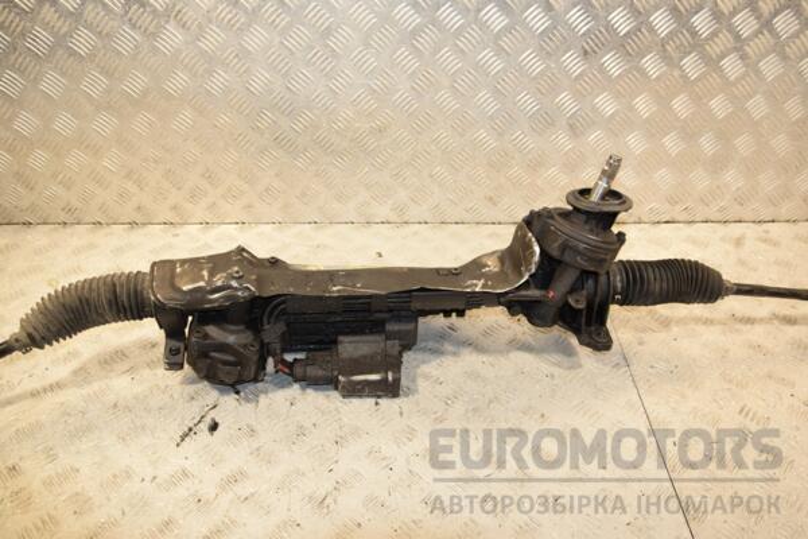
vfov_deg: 47.9
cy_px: 270
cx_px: 404
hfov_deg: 67.4
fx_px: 606
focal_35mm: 27
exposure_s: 1/200
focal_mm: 18
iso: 800
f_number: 5.6
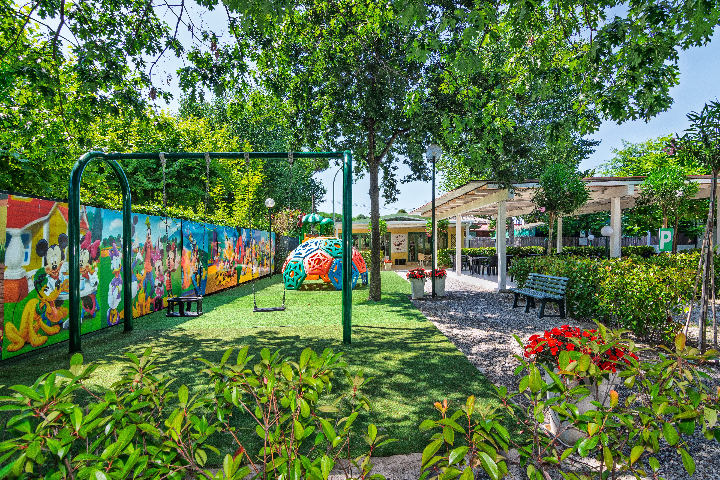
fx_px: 360
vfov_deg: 67.4
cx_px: 360
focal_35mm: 18
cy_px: 240
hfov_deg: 90.0
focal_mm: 12
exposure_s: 1/250
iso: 250
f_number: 8
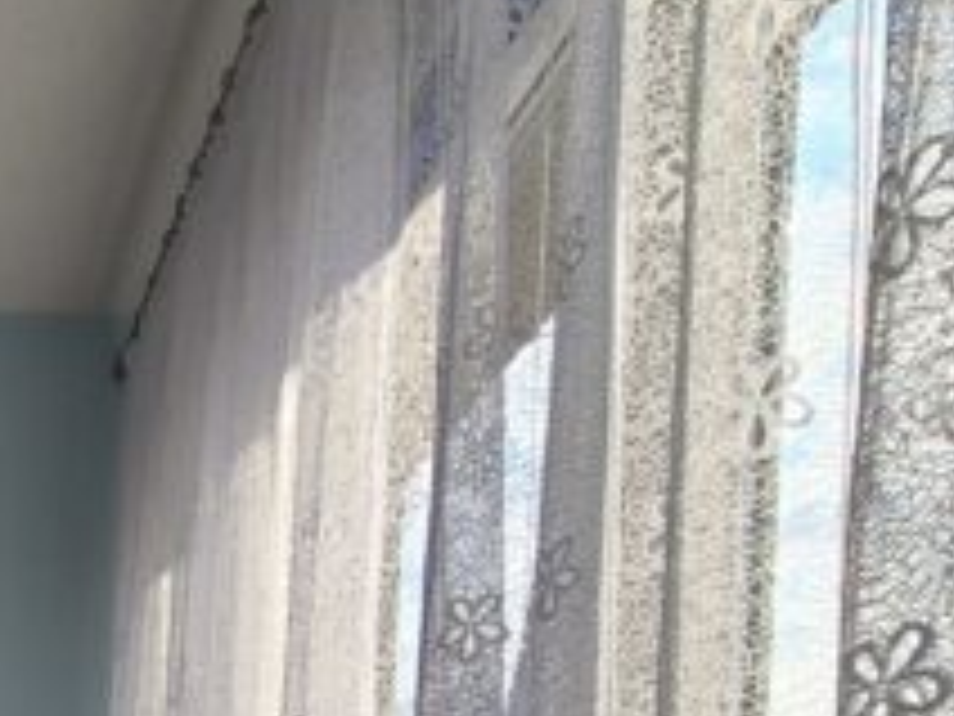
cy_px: 1148
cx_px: -266
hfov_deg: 31.0
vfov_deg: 22.6
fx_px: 1350
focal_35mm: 49
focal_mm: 2.2
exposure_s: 1/868
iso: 50
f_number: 2.2
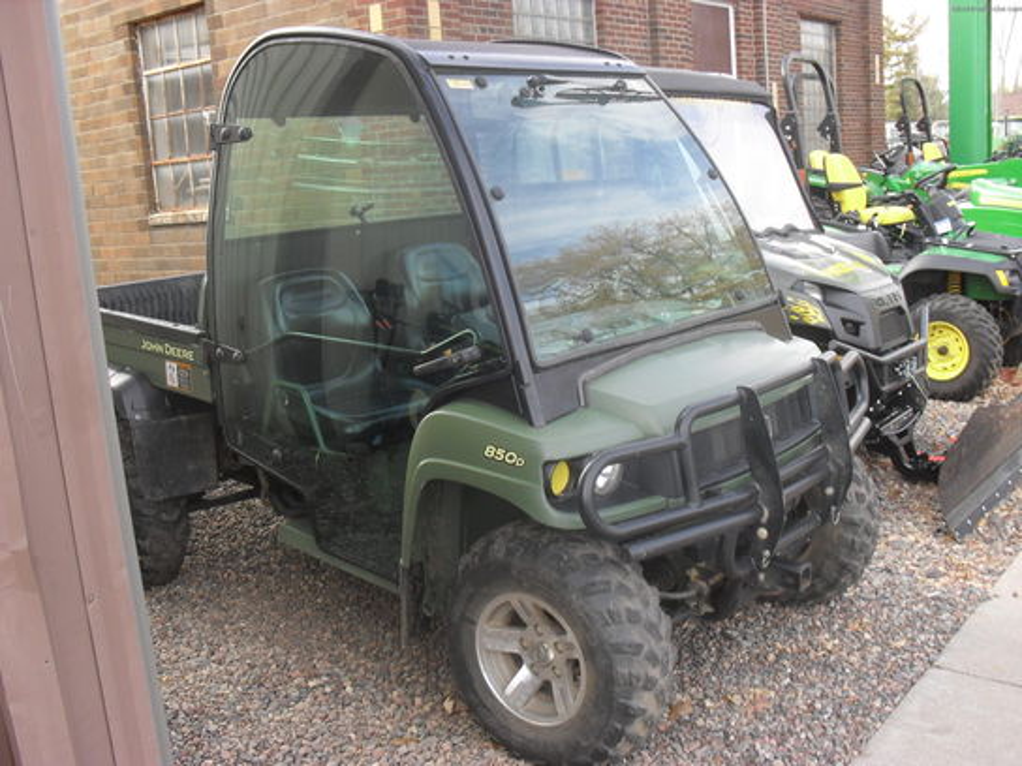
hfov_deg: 52.6
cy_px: 383
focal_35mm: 35
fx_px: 1033
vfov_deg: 40.7
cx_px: 511
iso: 100
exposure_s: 1/90
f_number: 3.2
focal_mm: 6.3
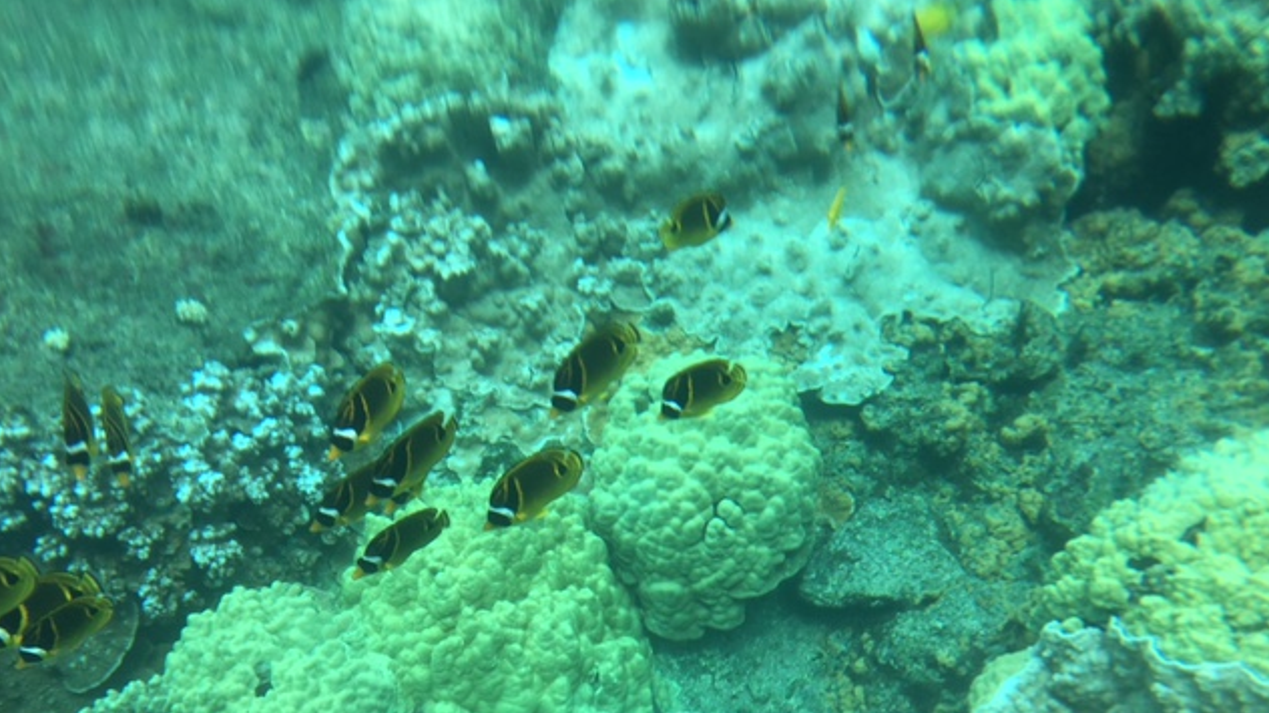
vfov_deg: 36.4
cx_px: 634
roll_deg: +5.3
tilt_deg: -26.2
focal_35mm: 32
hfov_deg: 61.0
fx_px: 1076
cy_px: 444
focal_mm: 4.15
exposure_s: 1/478
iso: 25
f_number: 2.2
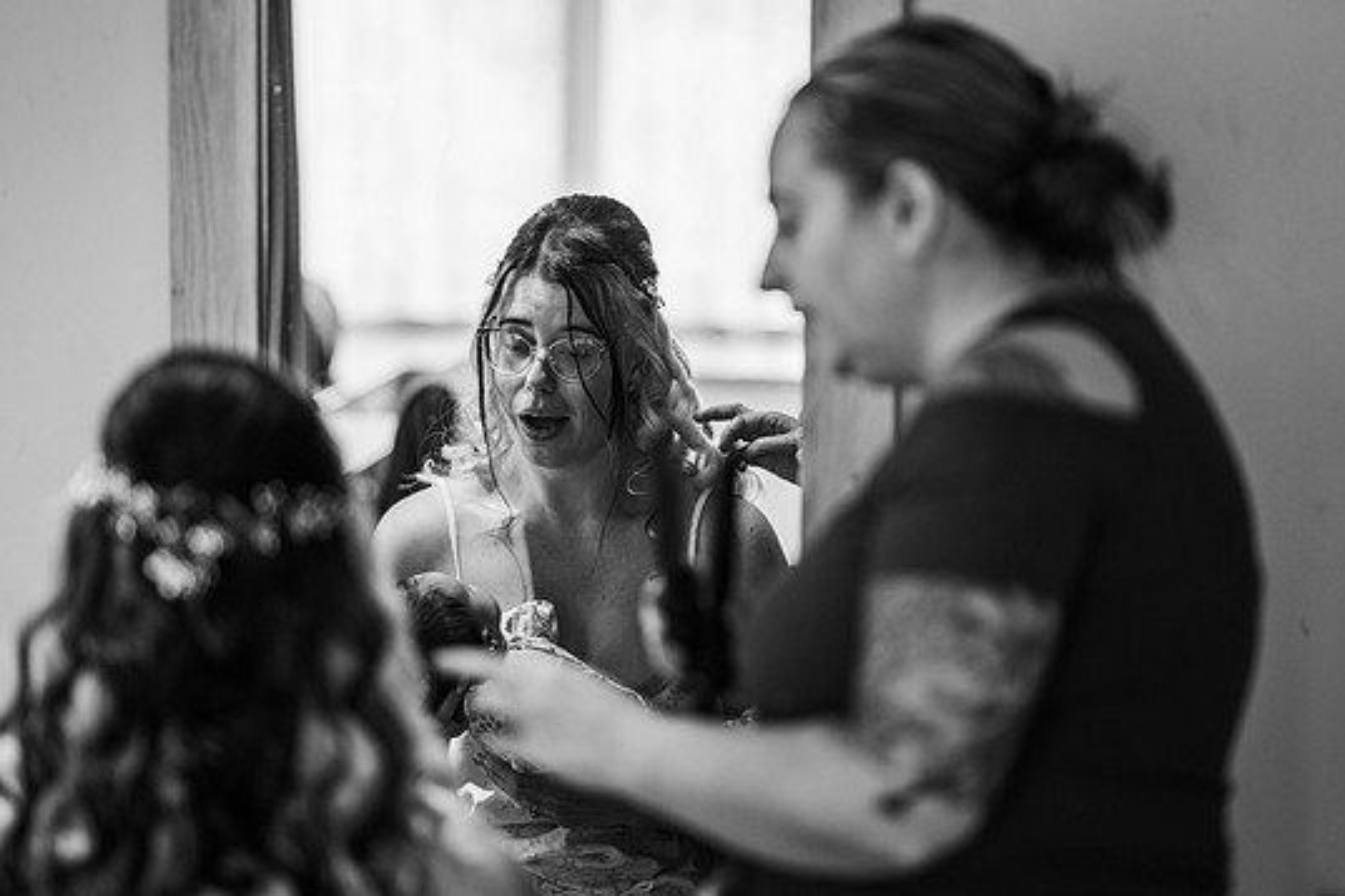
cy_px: 444
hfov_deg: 22.1
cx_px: 625
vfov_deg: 14.9
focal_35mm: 92
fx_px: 3436
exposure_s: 1/200
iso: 140
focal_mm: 85
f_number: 1.8
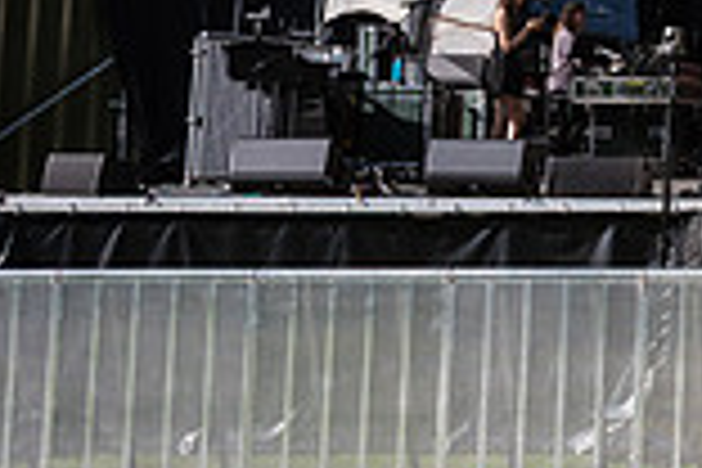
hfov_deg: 16.2
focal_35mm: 108
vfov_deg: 12.4
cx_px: 1224
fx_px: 2106
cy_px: -106
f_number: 8
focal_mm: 29
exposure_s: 1/1250
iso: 1000
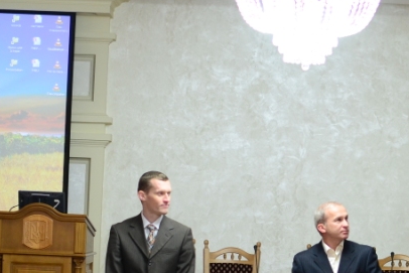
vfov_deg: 10.3
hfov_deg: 15.4
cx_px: 335
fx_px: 1503
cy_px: 291
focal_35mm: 132
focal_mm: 35
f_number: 2.8
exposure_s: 1/100
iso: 400
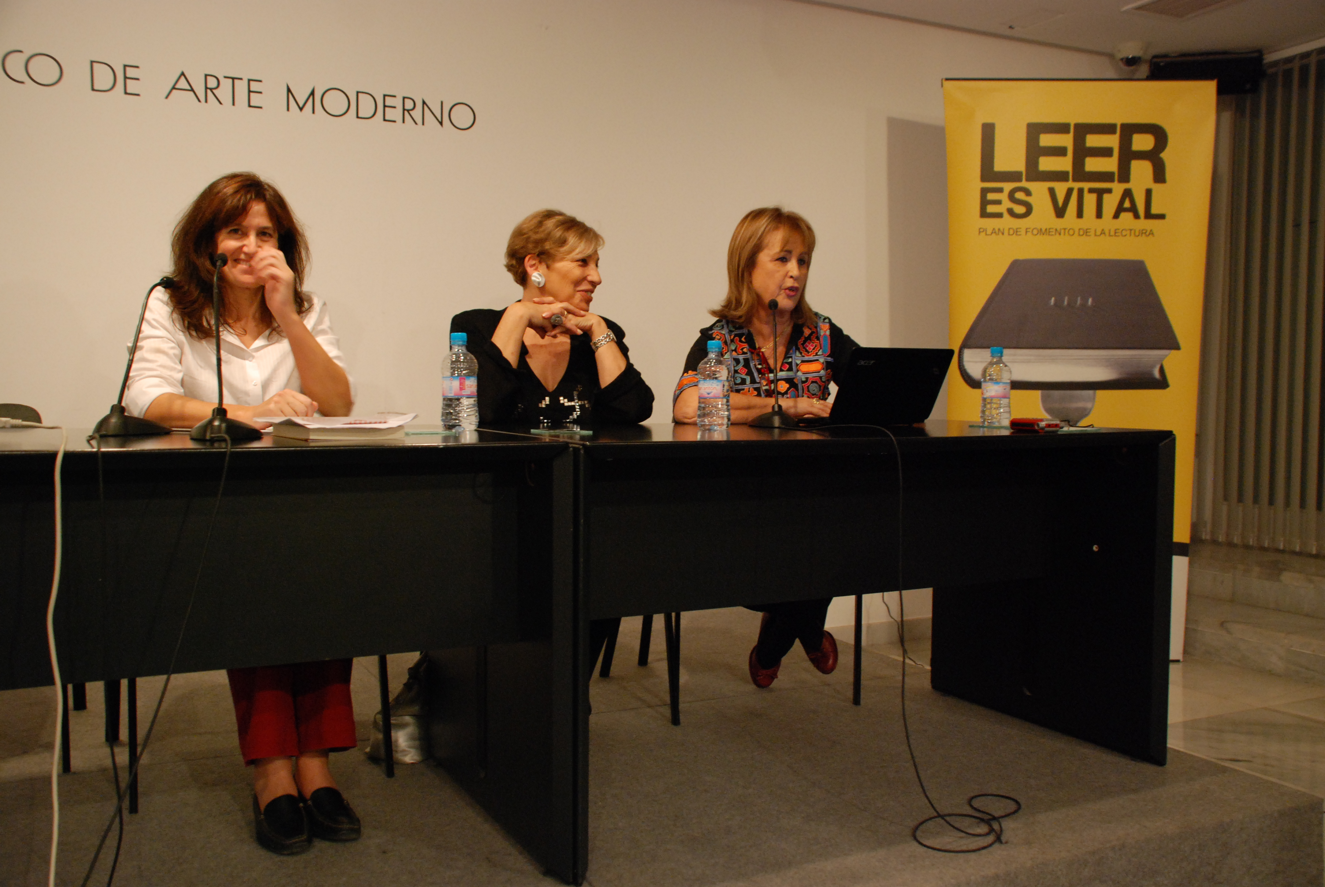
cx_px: 662
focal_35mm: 33
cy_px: 444
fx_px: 1216
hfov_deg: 57.2
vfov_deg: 40.1
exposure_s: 1/20
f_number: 3.8
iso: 800
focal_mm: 22
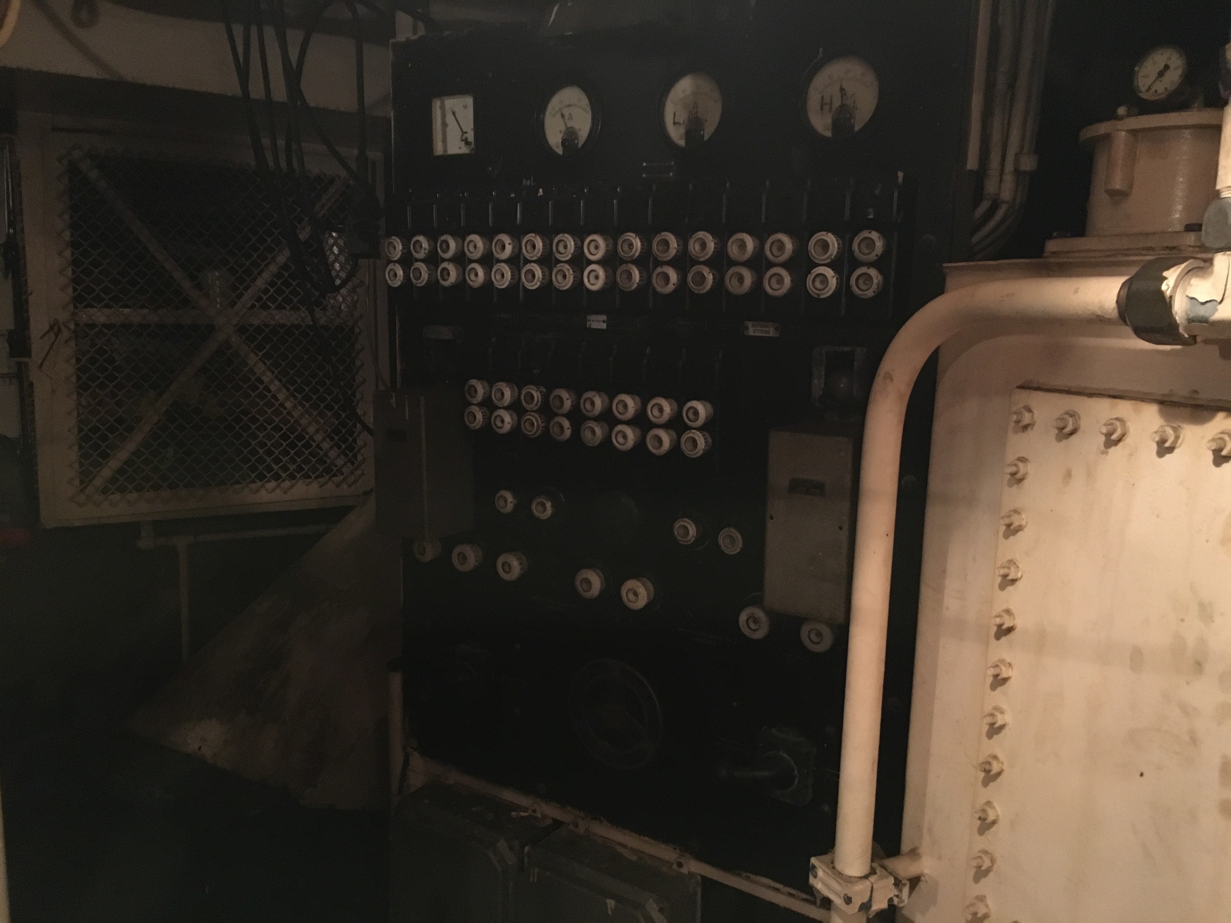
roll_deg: +0.5
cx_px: 616
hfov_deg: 61.7
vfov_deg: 48.2
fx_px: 1031
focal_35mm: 29
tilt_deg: -8.3
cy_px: 462
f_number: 2.2
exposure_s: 1/17
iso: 500
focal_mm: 4.15
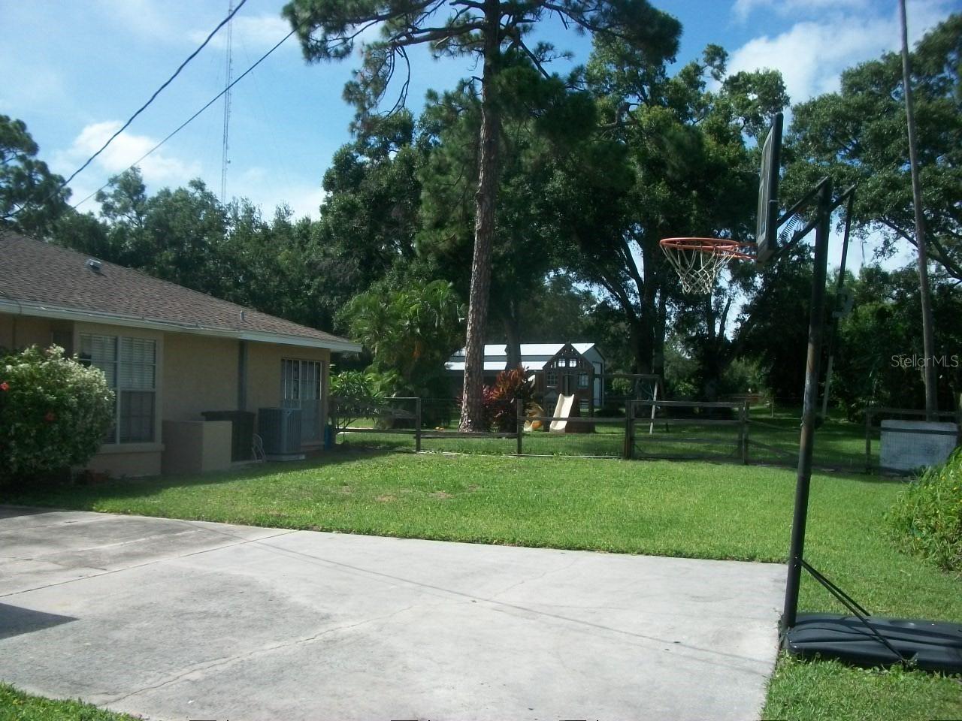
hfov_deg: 56.8
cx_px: 481
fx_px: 889
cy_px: 360
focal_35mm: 32
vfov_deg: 44.2
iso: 80
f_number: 5.5
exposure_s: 1/320
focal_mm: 5.7
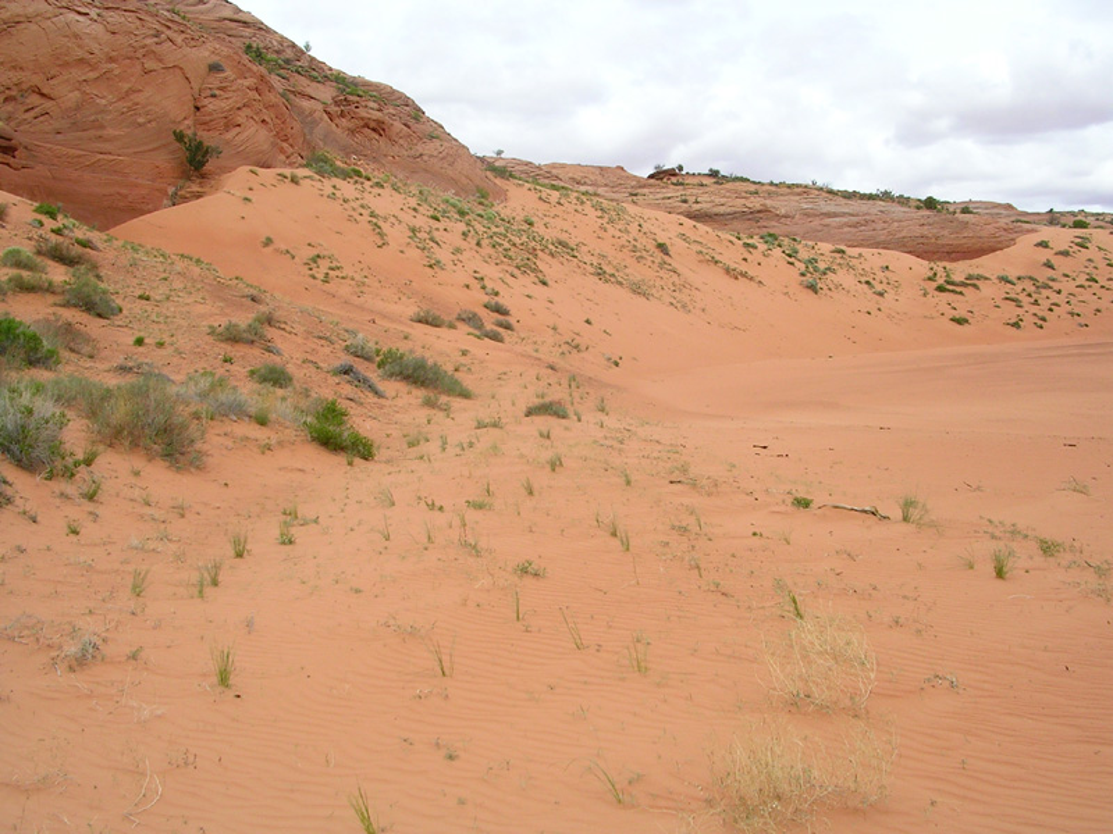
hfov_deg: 49.0
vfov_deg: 37.7
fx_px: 1222
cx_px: 556
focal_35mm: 38
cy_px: 417
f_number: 5.6
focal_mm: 5.8
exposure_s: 1/297
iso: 50
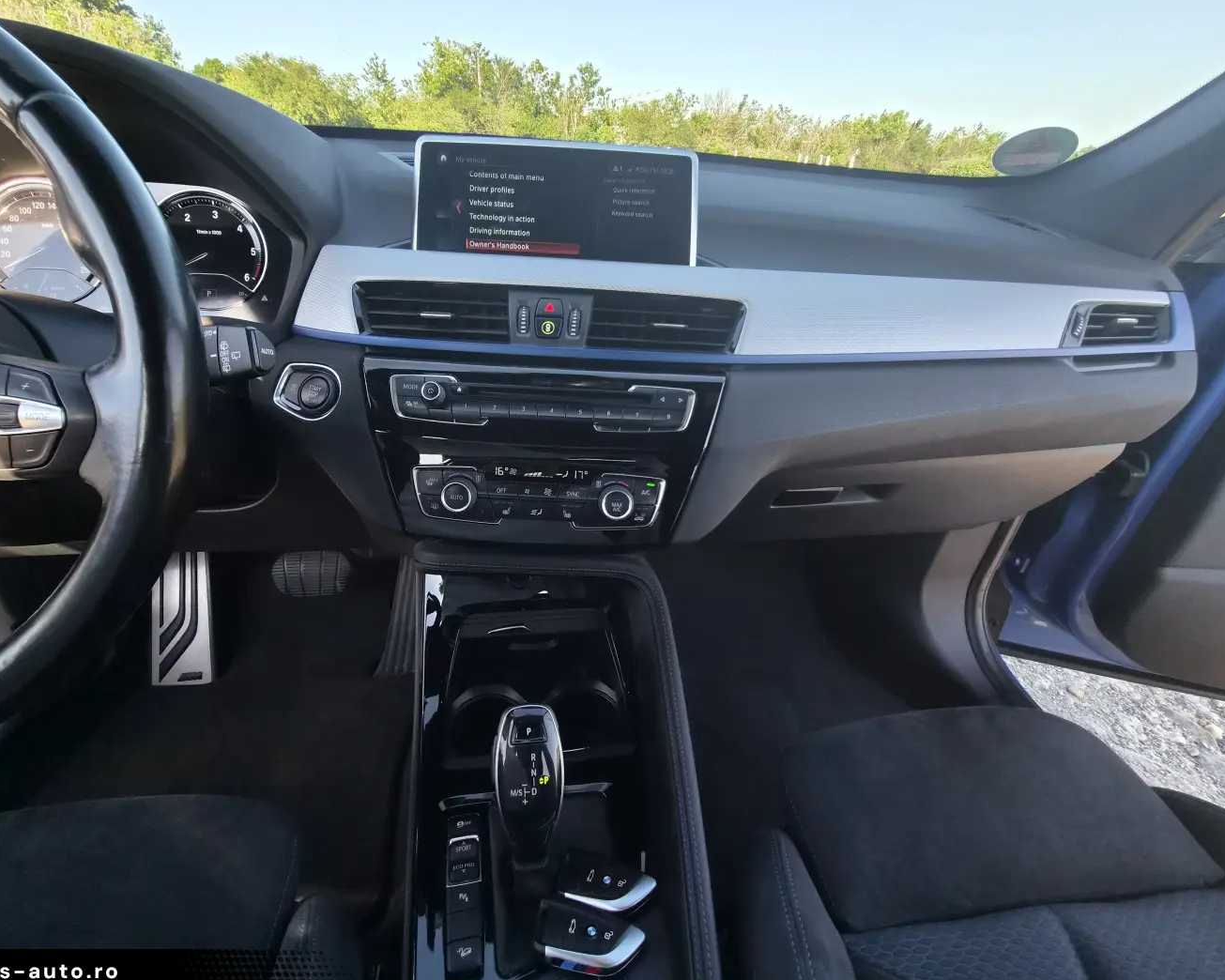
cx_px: 568
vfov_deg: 88.0
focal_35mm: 14
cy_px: 489
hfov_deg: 100.5
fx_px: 508
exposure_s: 1/512
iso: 100
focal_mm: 2.2
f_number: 2.2
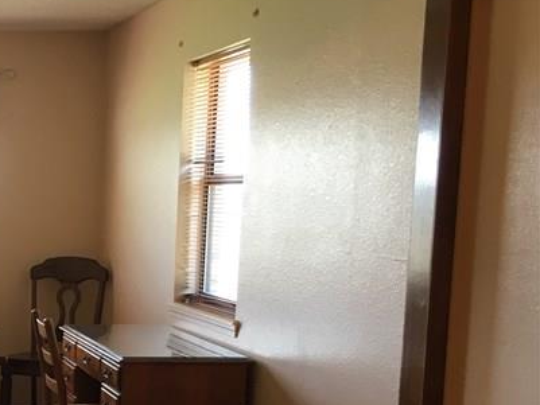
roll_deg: -0.8
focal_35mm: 74
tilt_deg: -6.5
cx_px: -148
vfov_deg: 19.6
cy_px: 346
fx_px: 1155
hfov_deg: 23.5
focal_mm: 4.15
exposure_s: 1/30
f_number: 2.2
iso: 50
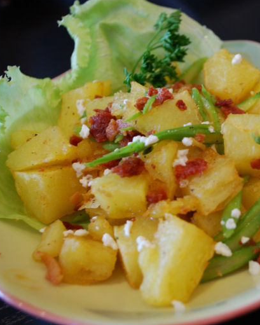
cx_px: 196
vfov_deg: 39.5
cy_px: 162
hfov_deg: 31.5
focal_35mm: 47
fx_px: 452
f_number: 4
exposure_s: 1/8
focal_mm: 22
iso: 200
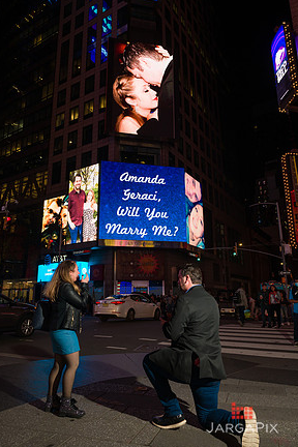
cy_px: 222
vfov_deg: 71.5
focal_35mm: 25
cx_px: 150
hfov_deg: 51.3
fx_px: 310
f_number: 5.6
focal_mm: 24
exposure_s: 1/200
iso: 500
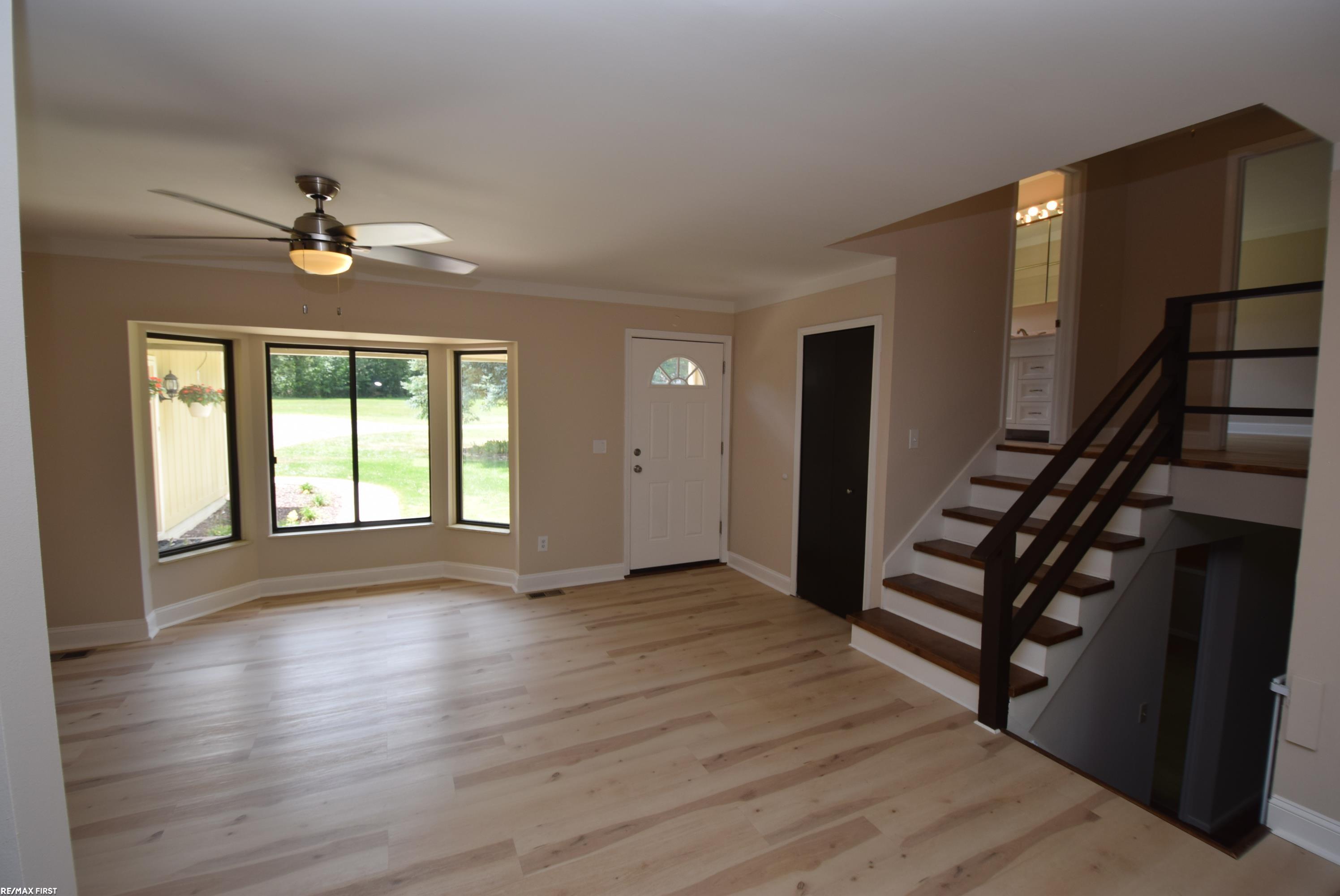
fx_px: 559
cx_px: 670
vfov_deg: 77.4
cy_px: 448
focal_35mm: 15
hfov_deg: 100.3
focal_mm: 10
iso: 250
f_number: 5.6
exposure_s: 1/125
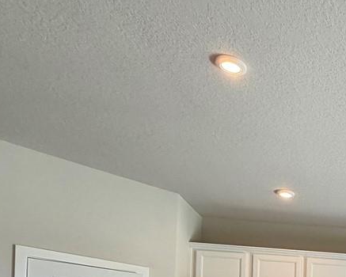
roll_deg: -1.4
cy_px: 370
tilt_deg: +0.1
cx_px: 458
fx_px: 512
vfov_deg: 25.5
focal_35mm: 50
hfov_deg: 29.4
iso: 100
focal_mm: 2.22
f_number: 2.2
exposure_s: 1/120
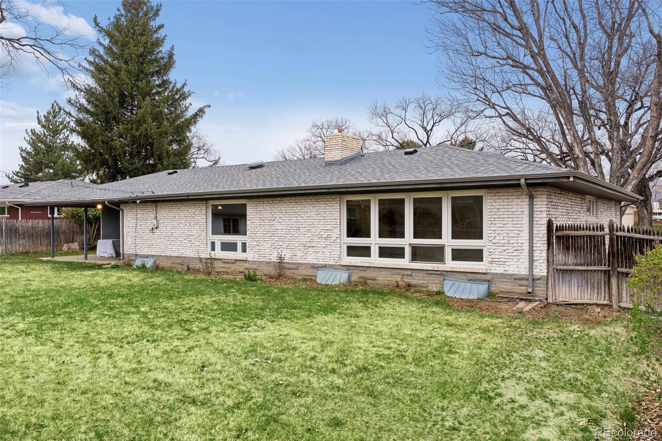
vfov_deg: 46.4
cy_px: 220
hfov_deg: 65.5
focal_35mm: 28
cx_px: 331
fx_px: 515
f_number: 9
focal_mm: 28
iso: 400
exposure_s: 1/320
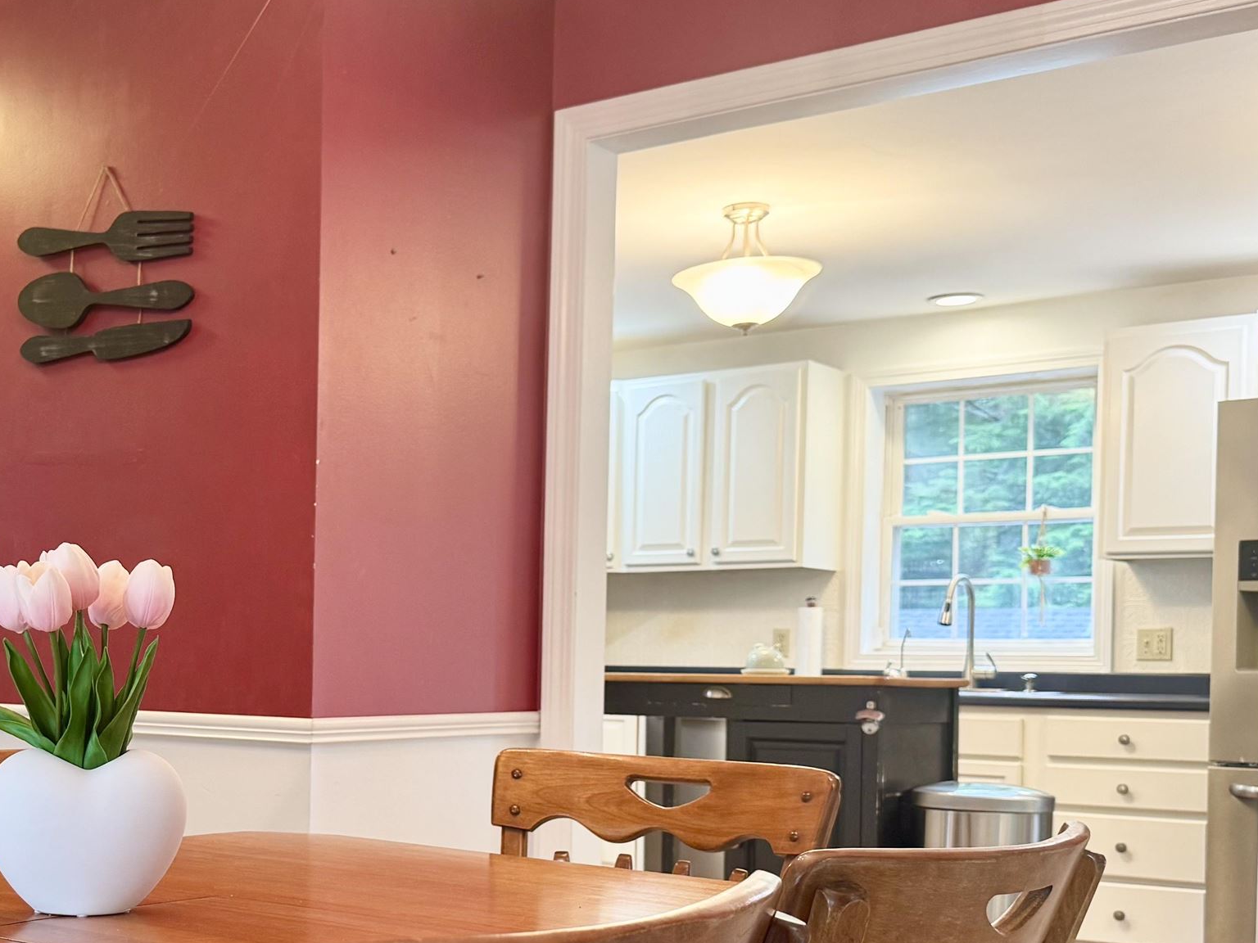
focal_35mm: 48
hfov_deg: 38.4
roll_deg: -1.1
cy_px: 672
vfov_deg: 29.9
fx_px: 1744
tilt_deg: -1.4
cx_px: 281
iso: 160
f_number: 1.78
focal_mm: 6.76
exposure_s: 1/60
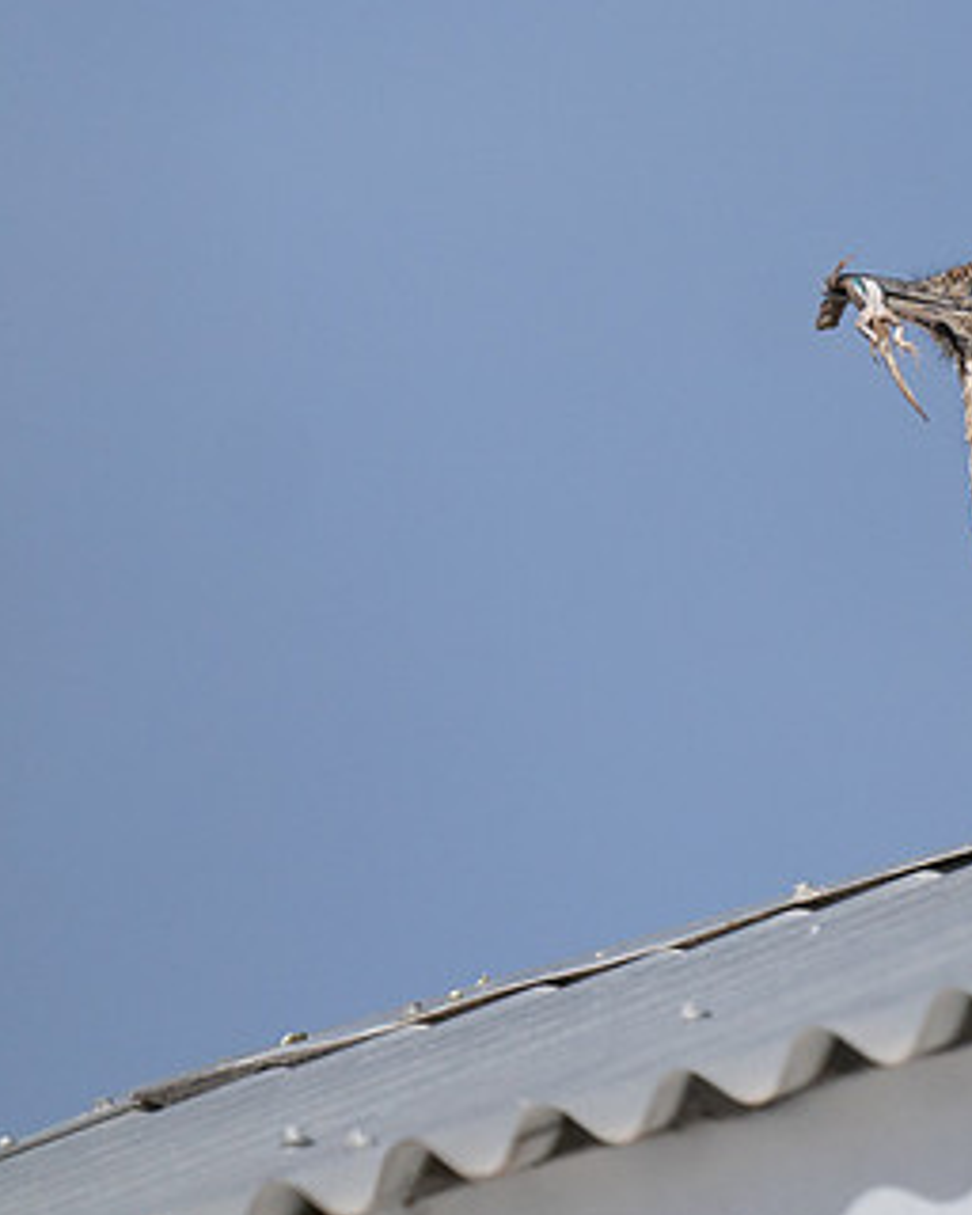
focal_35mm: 1428
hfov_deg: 1.1
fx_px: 51350
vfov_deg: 1.4
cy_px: 514
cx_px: 938
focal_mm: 840
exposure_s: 1/6400
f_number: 9
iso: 2000
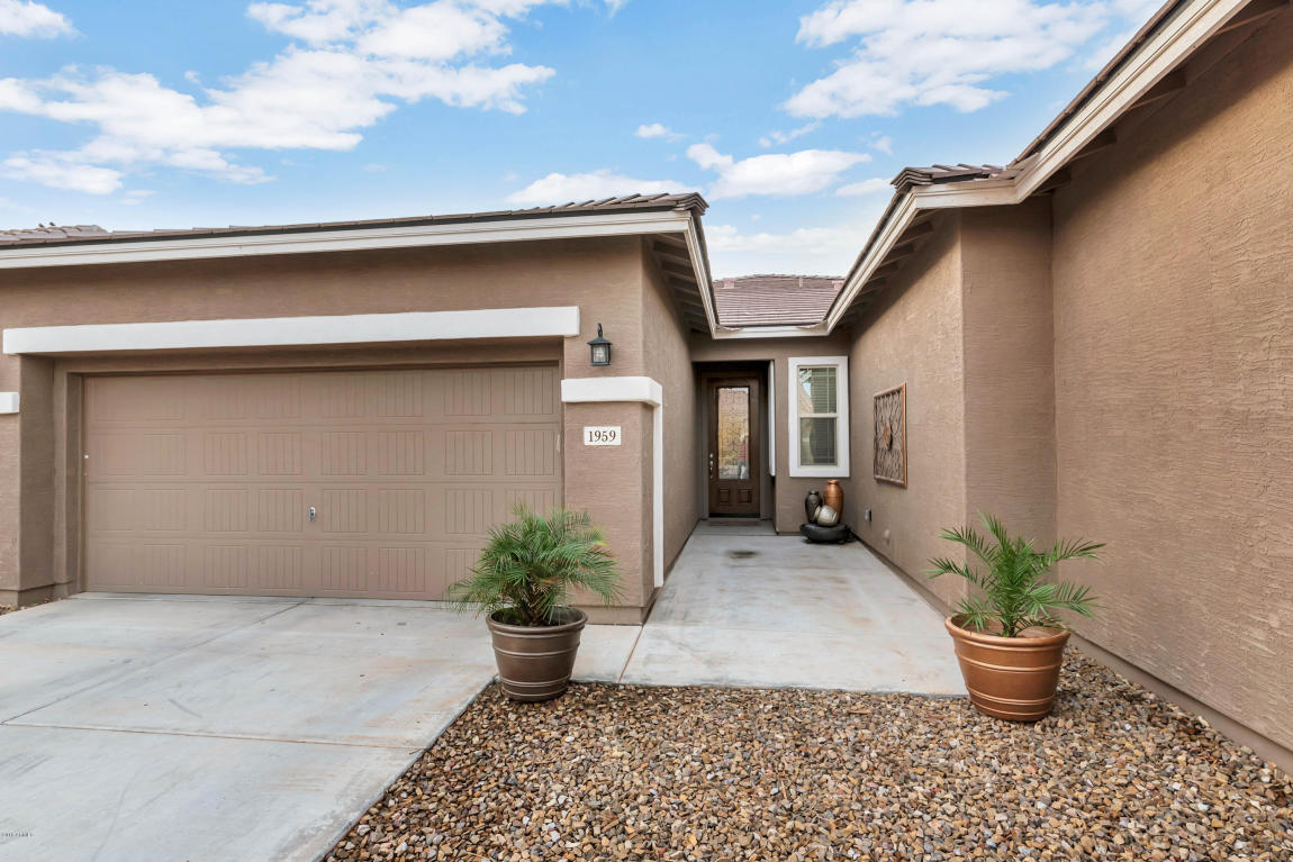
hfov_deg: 93.3
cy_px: 431
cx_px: 646
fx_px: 611
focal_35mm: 17
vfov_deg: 70.5
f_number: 6.3
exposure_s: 1/160
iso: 320
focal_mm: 17
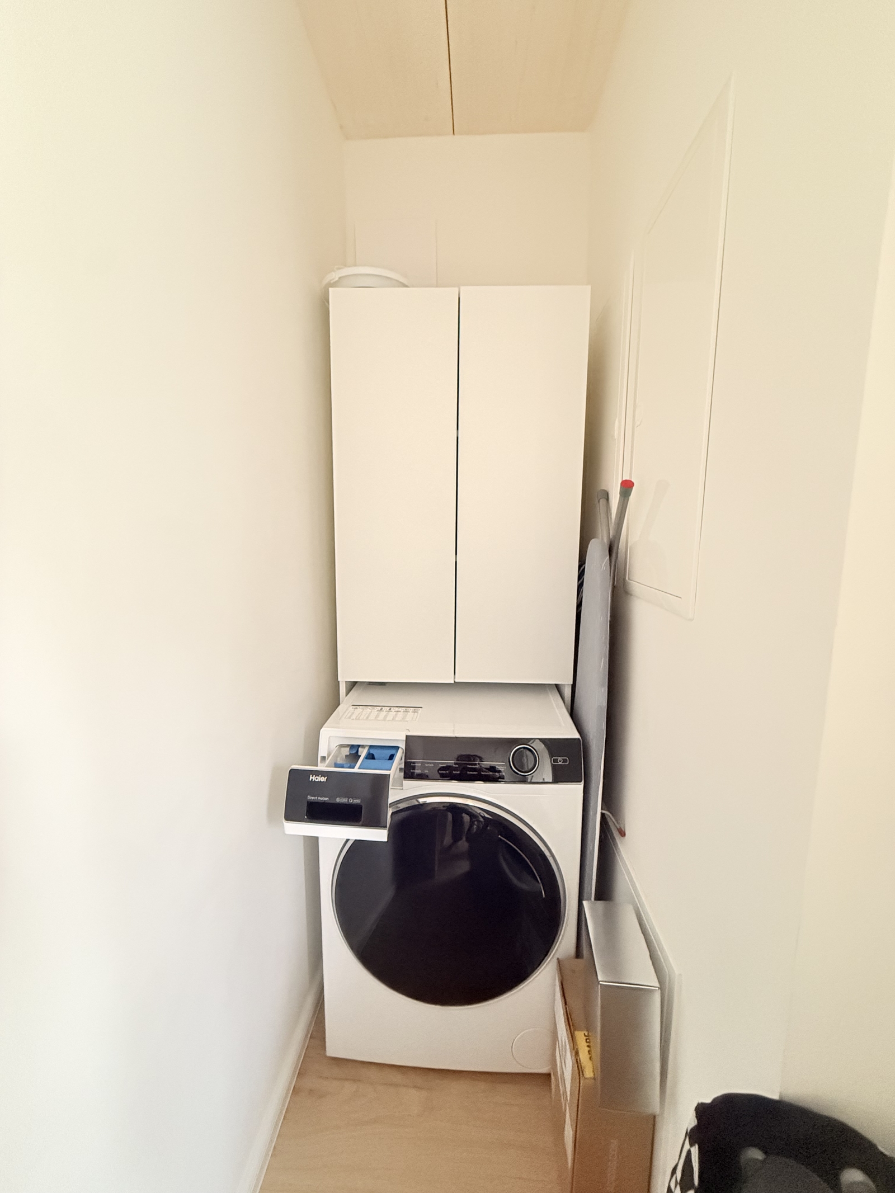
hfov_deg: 85.7
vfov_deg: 102.1
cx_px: 448
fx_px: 483
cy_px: 596
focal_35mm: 14
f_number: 2.2
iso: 1000
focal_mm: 2.22
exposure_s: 1/60
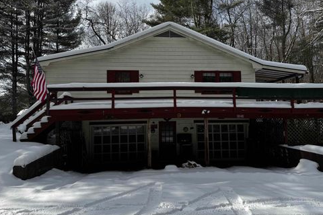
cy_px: 107
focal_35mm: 26
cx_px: 165
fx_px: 233
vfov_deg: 49.6
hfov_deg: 69.4
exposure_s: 1/5348
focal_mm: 6.76
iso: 80
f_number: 1.78
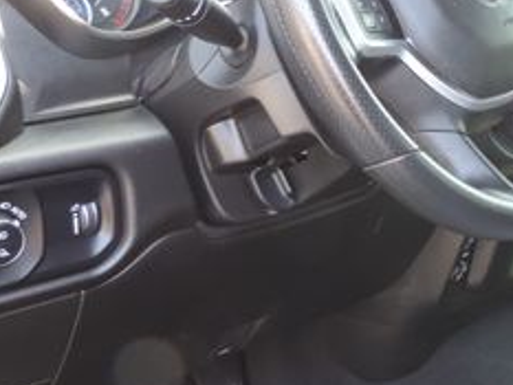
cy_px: 167
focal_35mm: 66
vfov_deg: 22.3
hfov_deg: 27.5
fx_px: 979
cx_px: 524
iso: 200
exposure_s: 1/30
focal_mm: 4.3
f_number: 3
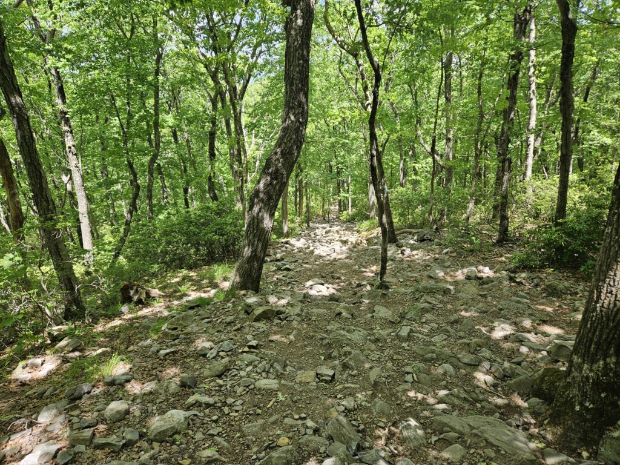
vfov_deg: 58.9
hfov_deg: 73.9
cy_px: 232
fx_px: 412
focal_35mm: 23
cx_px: 310
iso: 25
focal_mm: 5.4
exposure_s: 1/186
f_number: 1.8
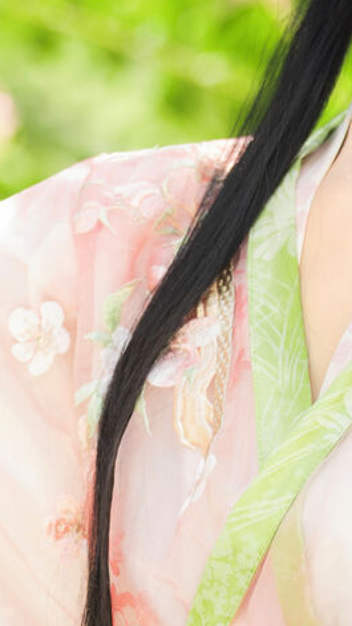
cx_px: 205
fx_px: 8826
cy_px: 319
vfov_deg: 4.1
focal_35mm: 532
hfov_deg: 2.3
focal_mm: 133
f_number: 2.8
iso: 320
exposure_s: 1/400
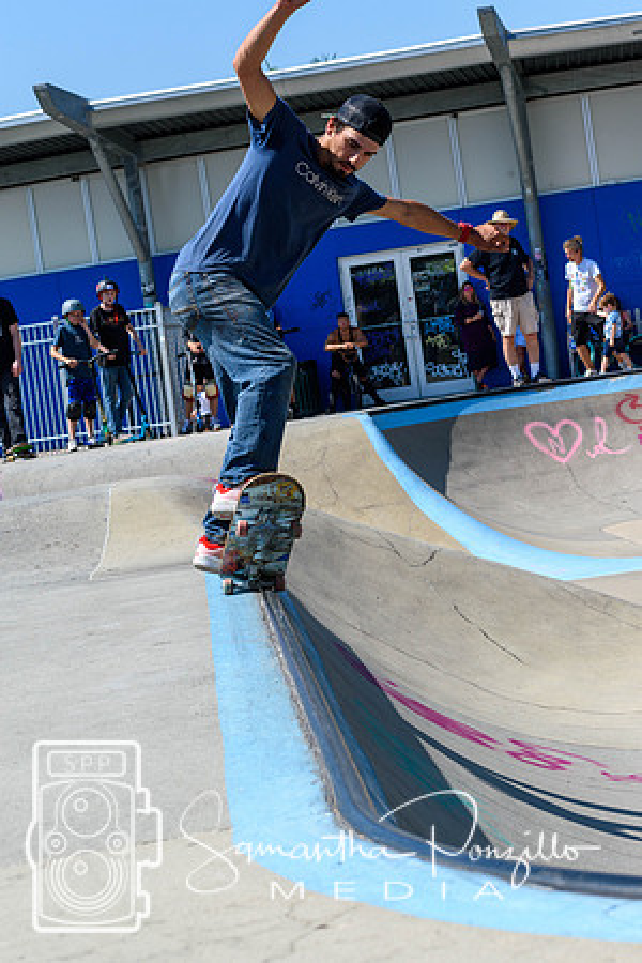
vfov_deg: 19.5
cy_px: 482
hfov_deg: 13.0
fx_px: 2809
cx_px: 321
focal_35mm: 105
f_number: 7.1
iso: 200
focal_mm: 70
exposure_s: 1/800
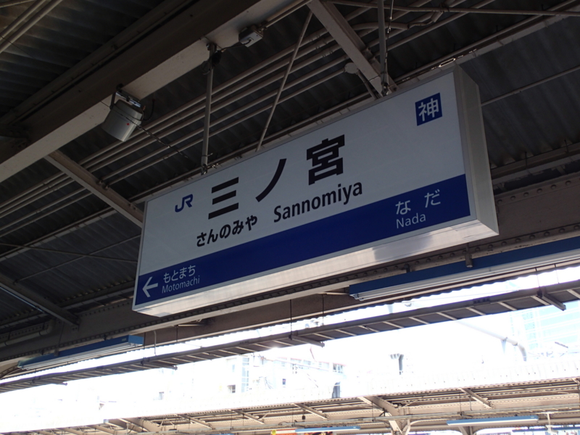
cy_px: 218
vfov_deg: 40.7
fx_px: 586
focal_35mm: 35
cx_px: 290
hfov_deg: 52.6
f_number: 3.5
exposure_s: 1/80
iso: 100
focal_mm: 6.42
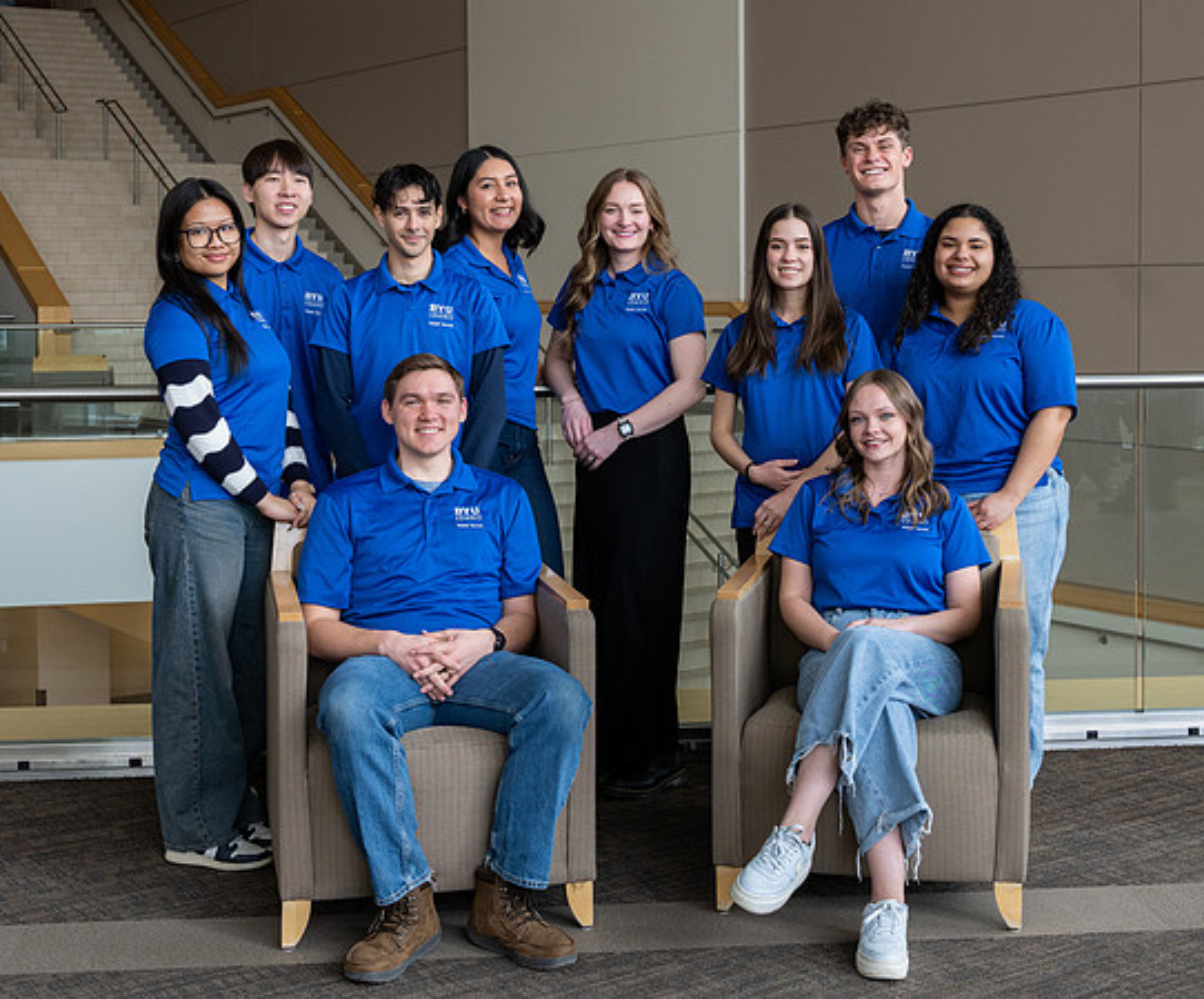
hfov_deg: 34.9
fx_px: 1916
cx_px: 596
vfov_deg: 29.1
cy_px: 353
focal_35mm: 53
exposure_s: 1/125
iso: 250
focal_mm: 29
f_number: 5
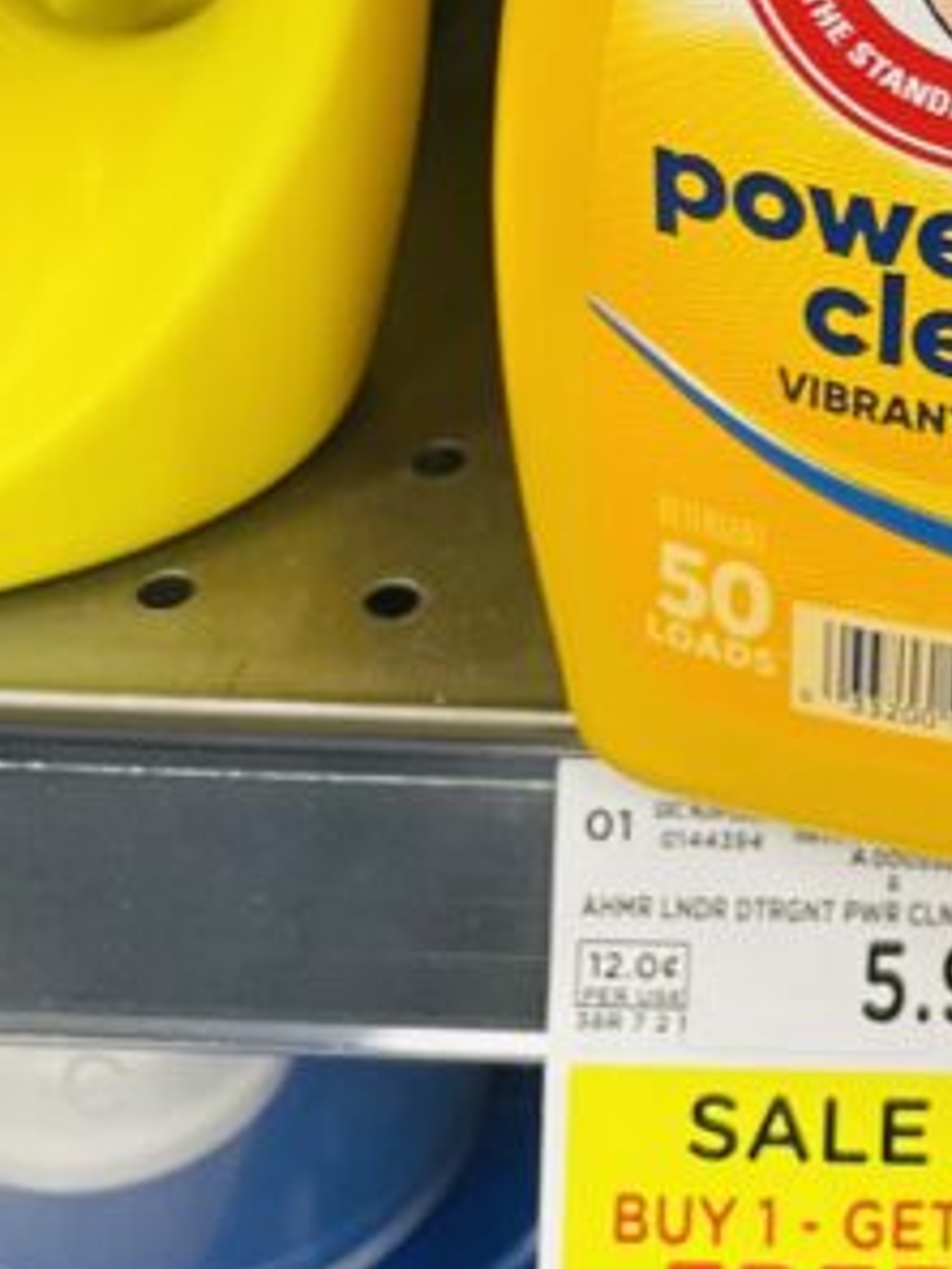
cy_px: -154
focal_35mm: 90
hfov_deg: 15.7
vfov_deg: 20.7
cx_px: 1201
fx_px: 3300
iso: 80
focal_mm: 4.2
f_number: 1.6
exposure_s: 1/41
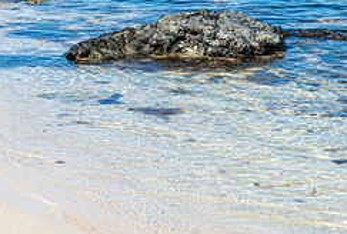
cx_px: 147
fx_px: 1529
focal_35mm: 158
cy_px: -29
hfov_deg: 12.9
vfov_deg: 8.7
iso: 64
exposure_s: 1/100
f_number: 8
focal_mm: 58
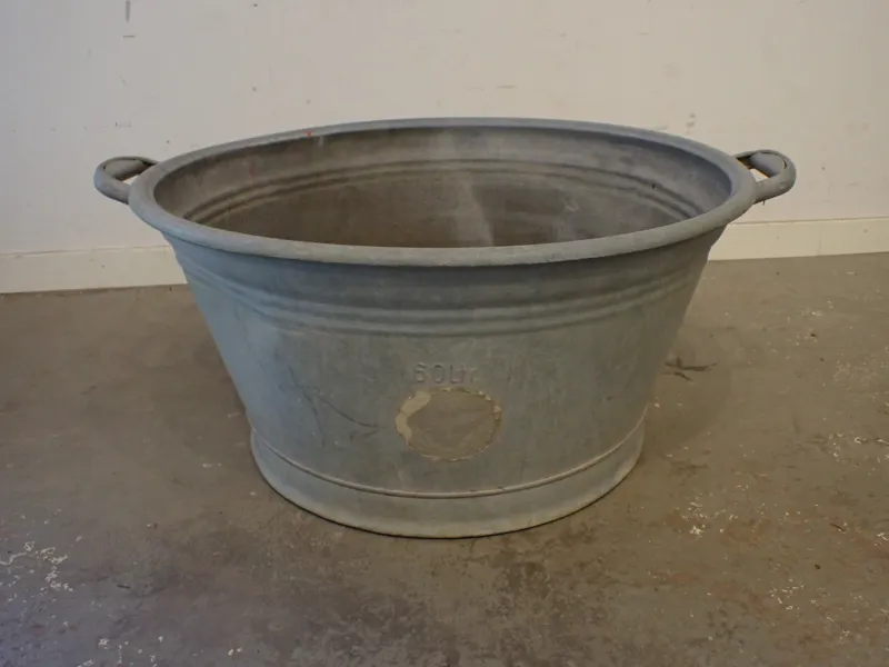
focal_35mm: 30
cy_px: 334
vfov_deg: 46.8
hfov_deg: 60.0
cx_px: 444
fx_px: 770
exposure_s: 1/125
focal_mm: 5.4
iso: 640
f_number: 2.3
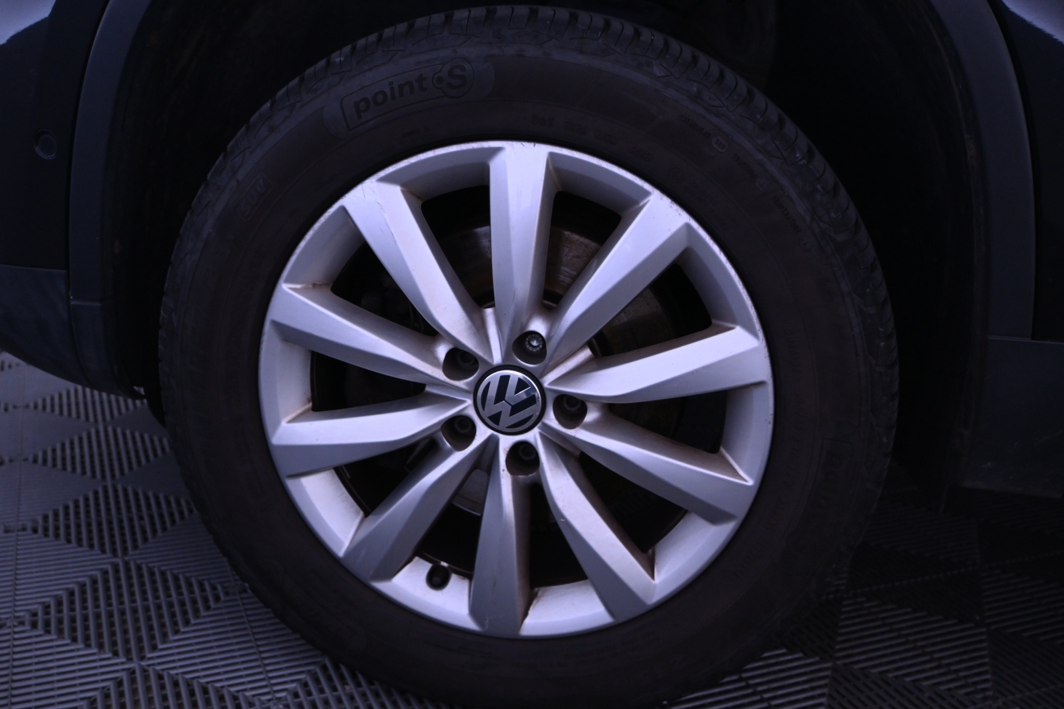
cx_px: 532
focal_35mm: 34
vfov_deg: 39.1
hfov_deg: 56.1
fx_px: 997
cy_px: 354
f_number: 4
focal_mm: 22.5
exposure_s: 1/40
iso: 1100
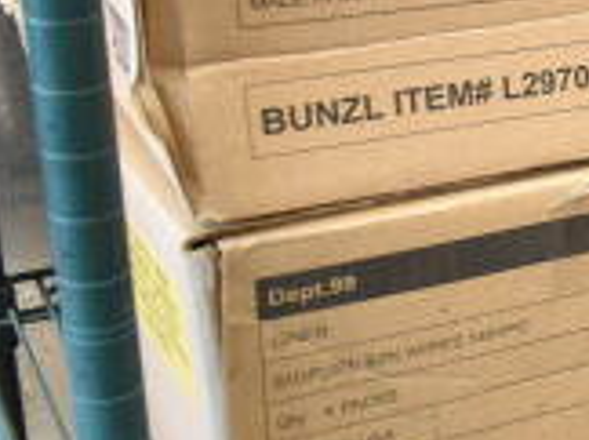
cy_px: 118
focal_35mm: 98
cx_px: 1011
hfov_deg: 17.0
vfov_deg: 15.0
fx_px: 1665
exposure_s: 1/30
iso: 2000
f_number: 3.5
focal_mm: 18
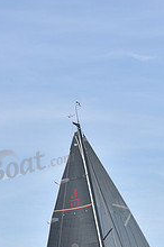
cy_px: 320
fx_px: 1268
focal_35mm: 185
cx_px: 133
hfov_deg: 7.4
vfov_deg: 10.9
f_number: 5.6
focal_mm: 70
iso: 200
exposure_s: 1/1250
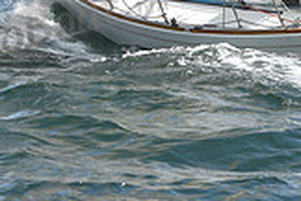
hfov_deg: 6.7
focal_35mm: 308
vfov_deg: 4.4
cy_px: -92
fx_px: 2575
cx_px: 266
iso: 200
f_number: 6.3
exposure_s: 1/1250
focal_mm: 86
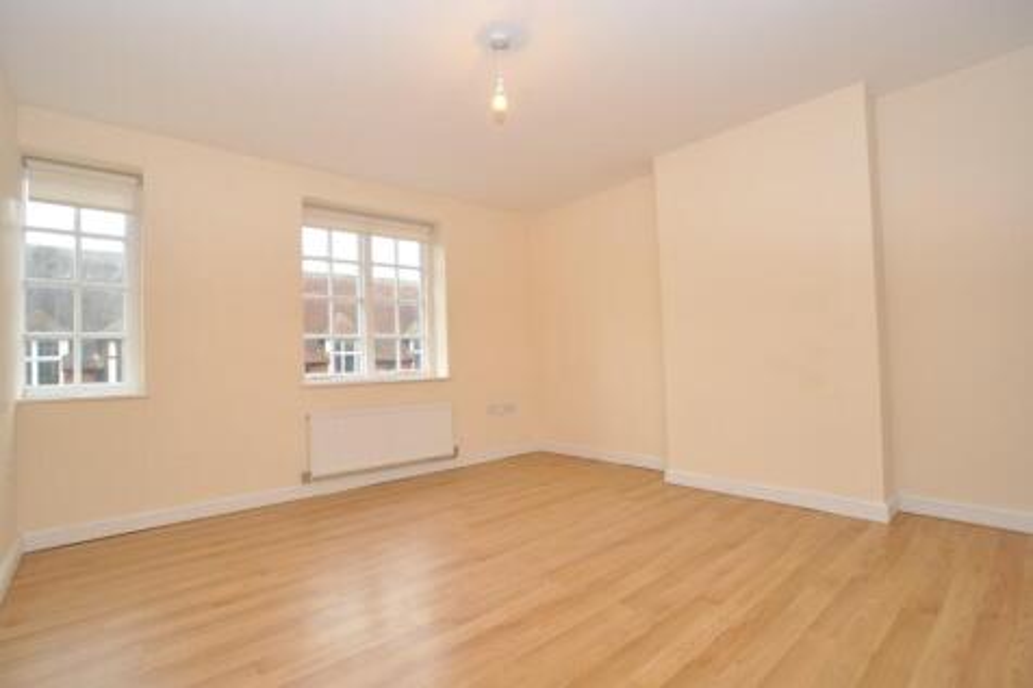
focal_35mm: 16
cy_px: 344
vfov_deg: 72.0
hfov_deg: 95.0
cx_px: 516
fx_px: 473
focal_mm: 11
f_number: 4.5
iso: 400
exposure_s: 1/80
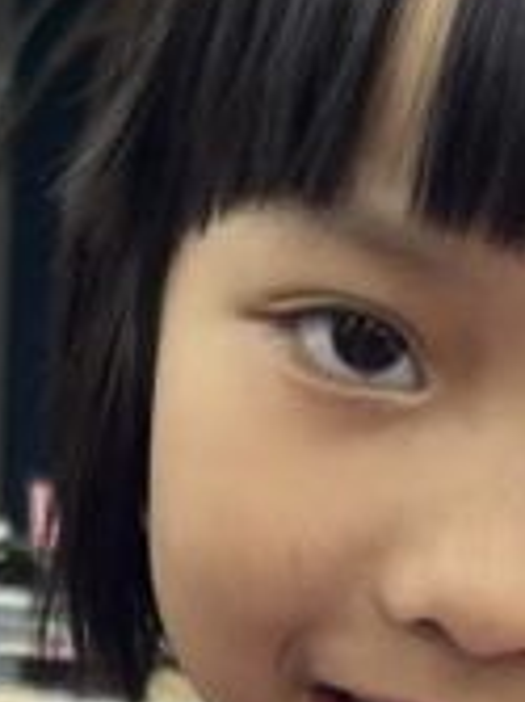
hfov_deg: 9.5
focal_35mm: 156
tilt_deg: -10.9
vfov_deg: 11.9
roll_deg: -3.9
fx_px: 3159
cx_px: 433
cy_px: 1169
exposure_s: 1/112
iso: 32
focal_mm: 5.1
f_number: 1.6
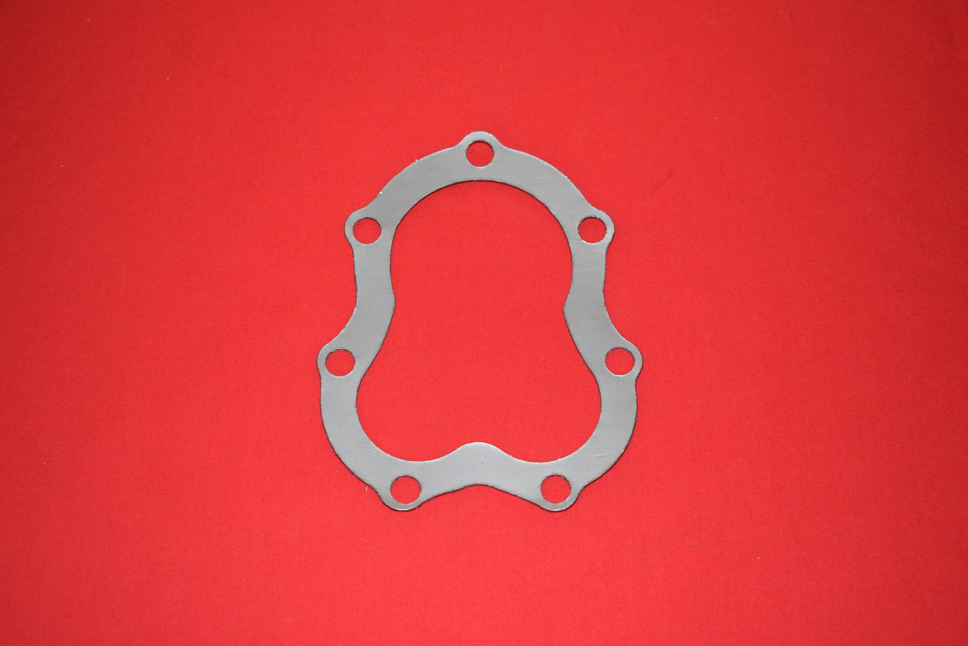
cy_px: 323
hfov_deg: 38.9
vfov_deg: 26.5
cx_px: 484
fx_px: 1372
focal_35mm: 51
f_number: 5
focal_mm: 34
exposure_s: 1/200
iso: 1250
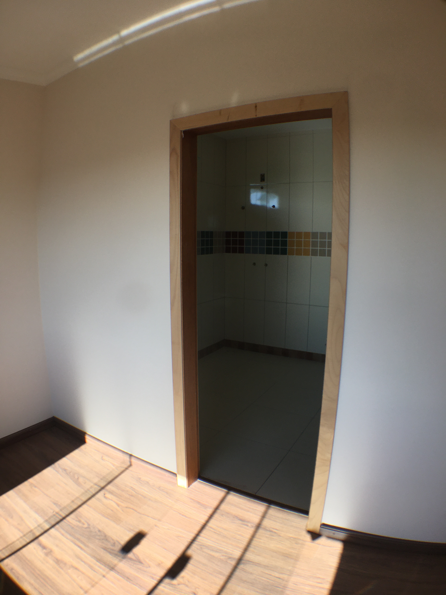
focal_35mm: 29
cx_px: 223
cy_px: 298
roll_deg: -0.1
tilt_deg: -9.5
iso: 25
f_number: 2.2
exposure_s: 1/493
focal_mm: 4.15
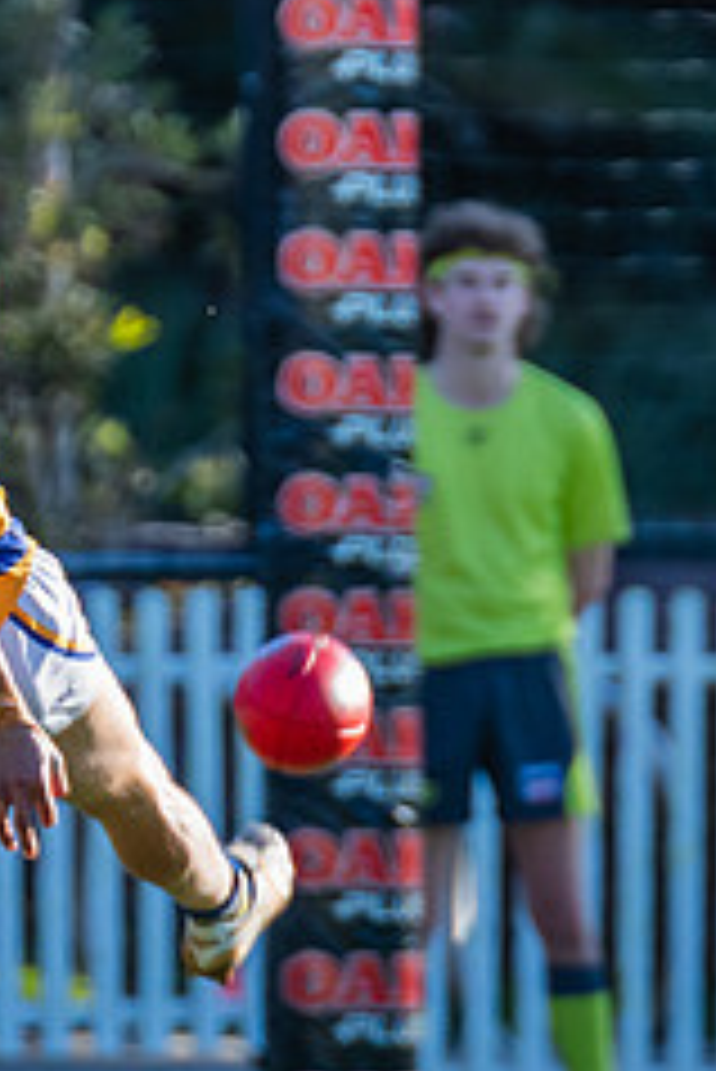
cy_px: 581
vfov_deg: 1.3
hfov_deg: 0.9
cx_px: 154
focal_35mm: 1532
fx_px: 45635
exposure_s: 1/1250
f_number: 5.6
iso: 800
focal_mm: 500
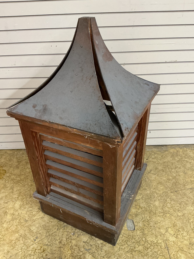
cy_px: 130
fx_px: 217
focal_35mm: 29
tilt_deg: -32.2
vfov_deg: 61.7
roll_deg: +2.2
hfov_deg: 48.2
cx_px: 97
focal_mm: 3
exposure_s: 1/60
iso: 200
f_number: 1.8
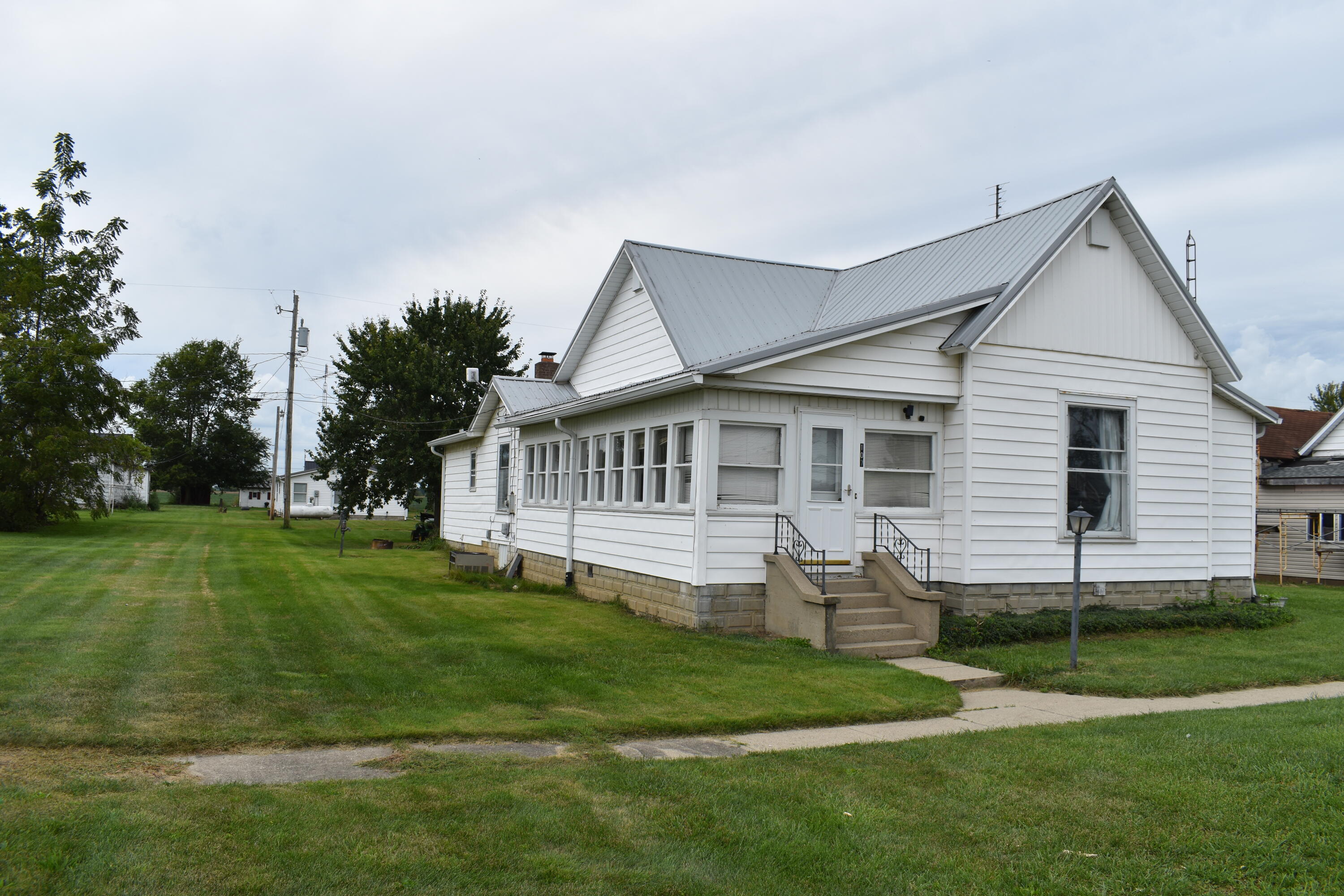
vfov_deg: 47.9
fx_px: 1008
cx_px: 672
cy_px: 448
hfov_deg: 67.4
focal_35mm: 27
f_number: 8
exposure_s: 1/250
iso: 100
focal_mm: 18
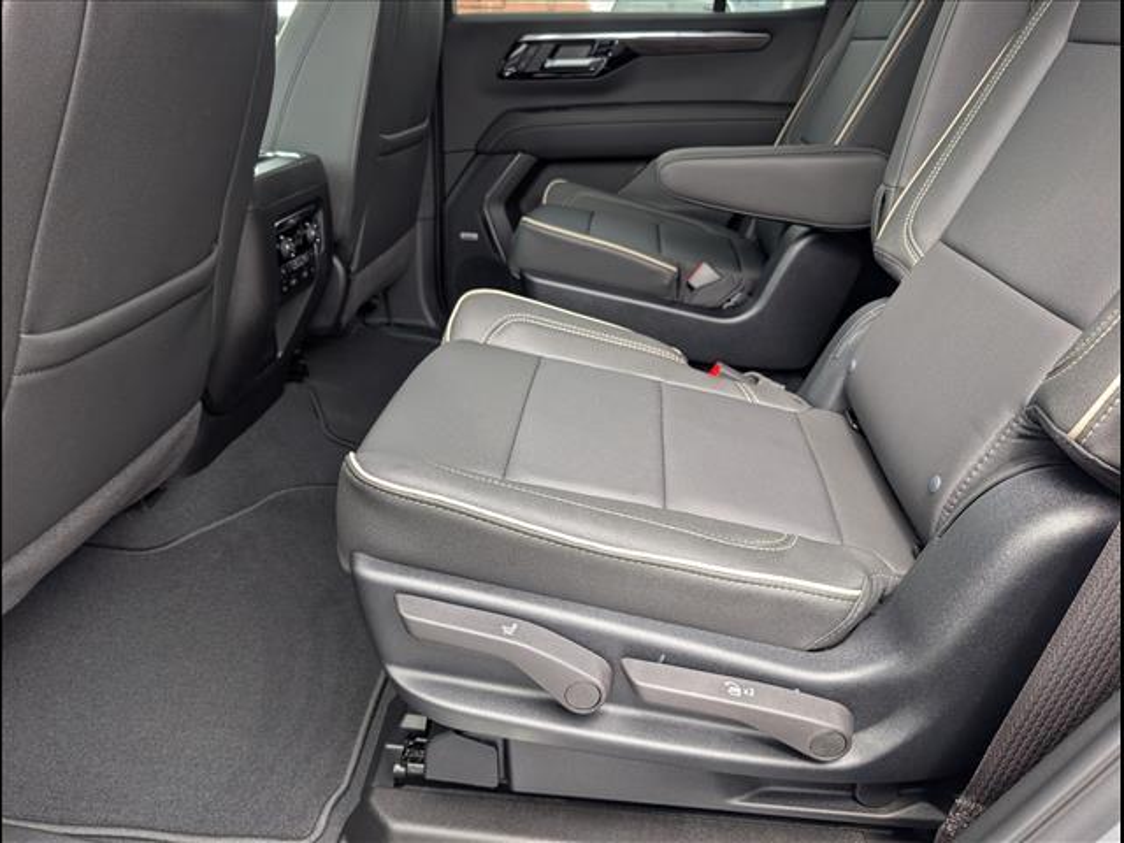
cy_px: 422
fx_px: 779
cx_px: 562
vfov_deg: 56.8
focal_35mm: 24
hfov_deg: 71.6
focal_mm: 6.9
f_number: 1.68
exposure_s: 1/417
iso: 129
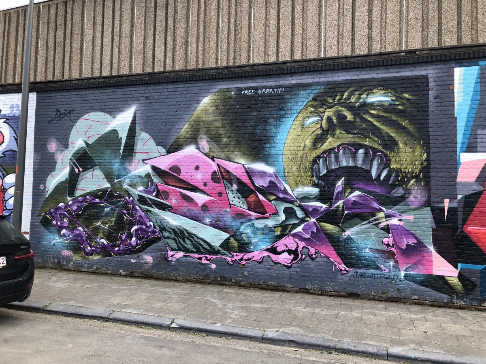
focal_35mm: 28
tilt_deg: +5.0
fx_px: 393
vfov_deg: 49.7
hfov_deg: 63.4
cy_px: 182
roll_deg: -1.0
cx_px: 243
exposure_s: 1/414
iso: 20
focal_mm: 4
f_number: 1.8
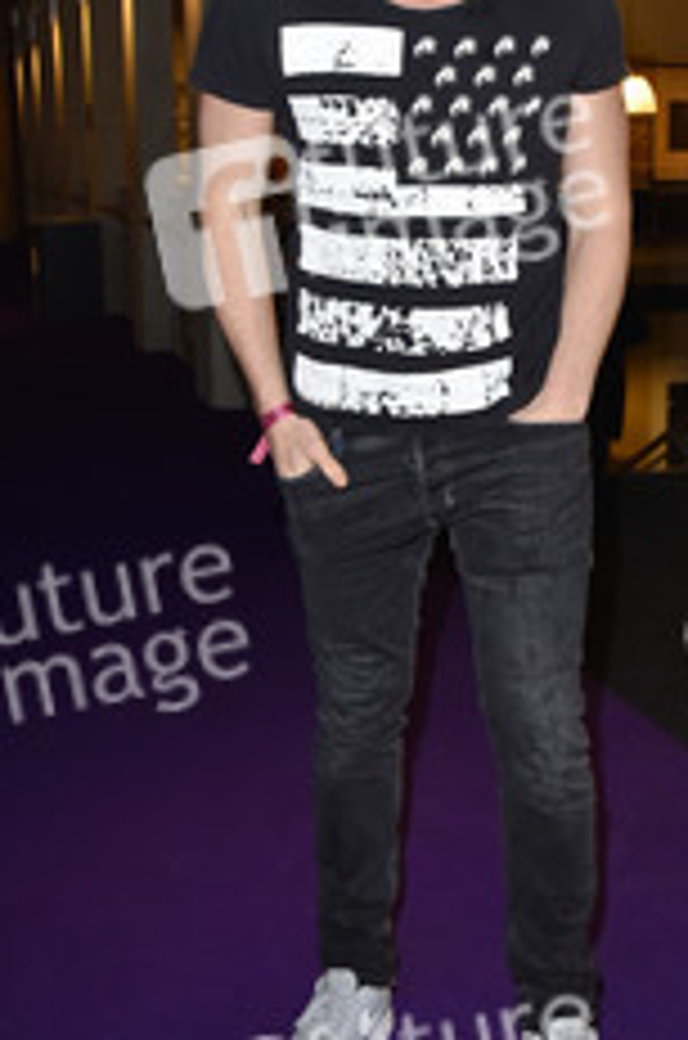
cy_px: 428
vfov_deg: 38.1
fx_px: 1497
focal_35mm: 52
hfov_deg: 25.6
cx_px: 508
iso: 1250
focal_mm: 30
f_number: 6.3
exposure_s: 1/160
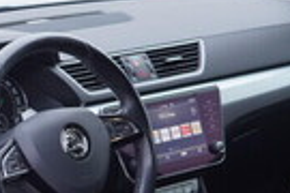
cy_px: 209
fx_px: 1184
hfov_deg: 12.9
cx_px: -193
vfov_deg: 9.3
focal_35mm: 147
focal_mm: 24
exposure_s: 1/40
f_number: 2.8
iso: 125
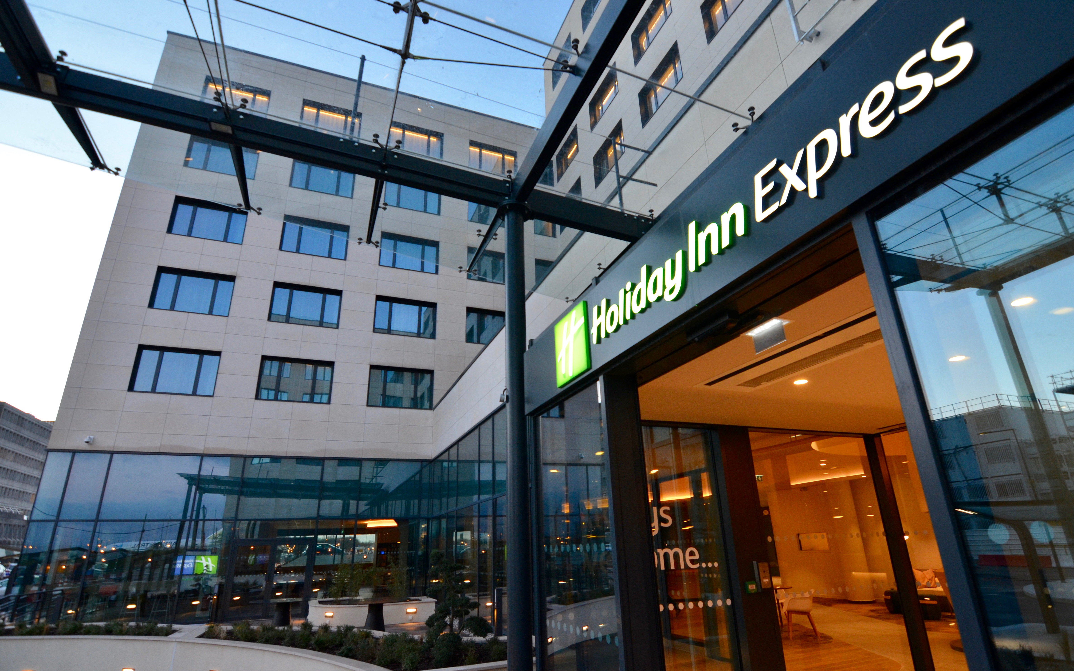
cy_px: 345
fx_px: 513
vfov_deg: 66.4
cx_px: 545
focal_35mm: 18
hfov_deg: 92.6
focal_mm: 11
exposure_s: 1/60
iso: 640
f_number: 4
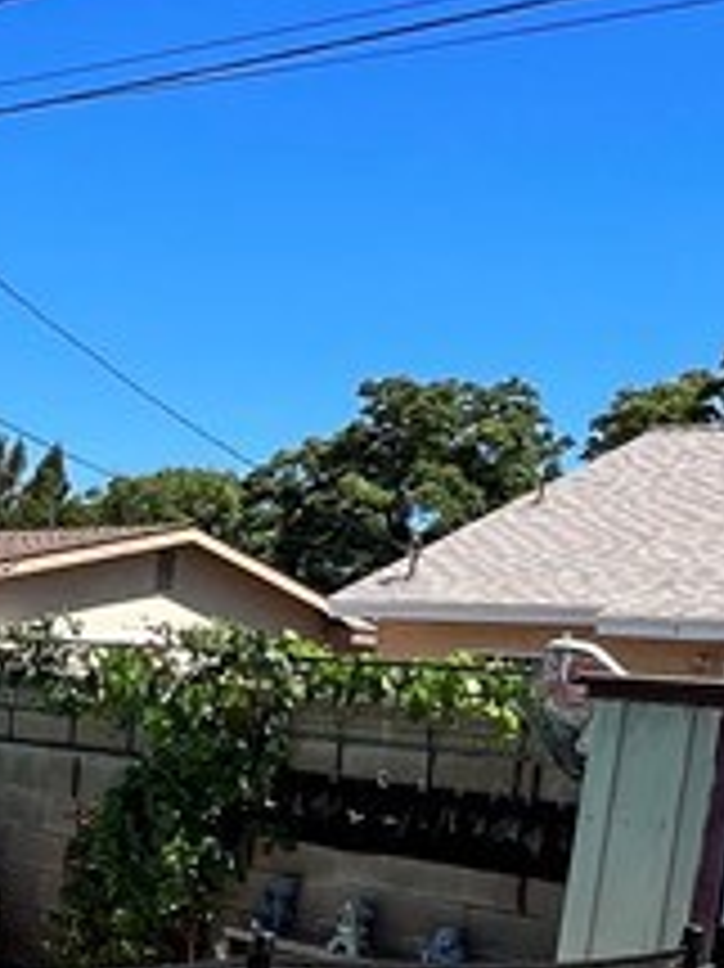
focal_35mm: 62
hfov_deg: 21.0
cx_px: -270
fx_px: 1731
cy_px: 828
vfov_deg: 30.2
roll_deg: -5.8
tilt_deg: -4.7
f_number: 1.8
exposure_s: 1/1376
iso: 32
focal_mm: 1.57
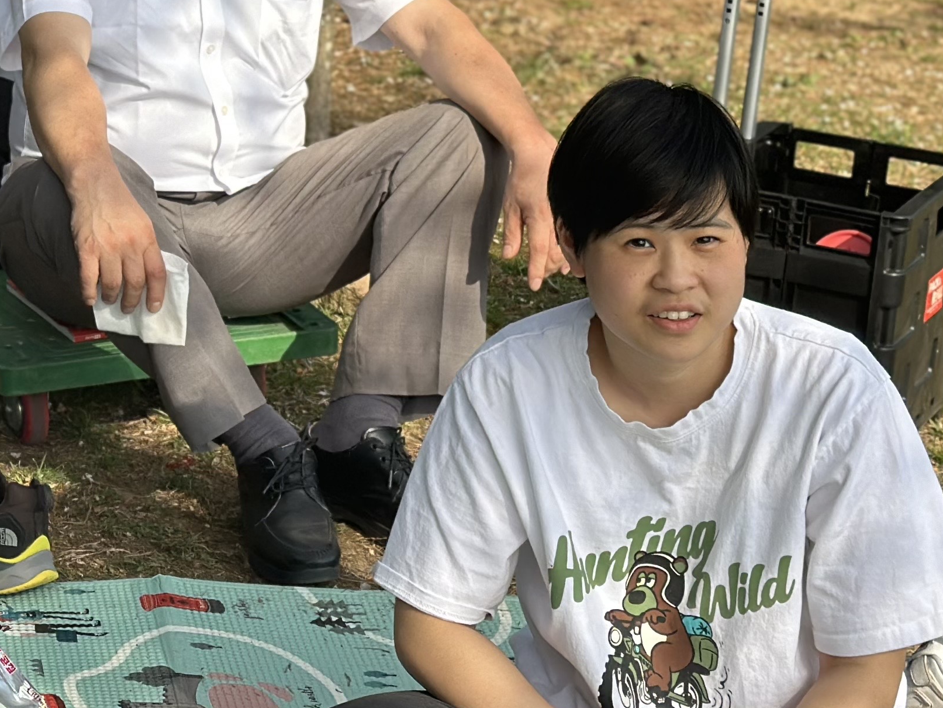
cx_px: -12
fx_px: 3269
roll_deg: -0.4
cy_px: 92
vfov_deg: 12.3
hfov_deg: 16.1
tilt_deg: -11.7
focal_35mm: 120
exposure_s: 1/2890
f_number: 1.78
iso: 100
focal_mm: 6.86
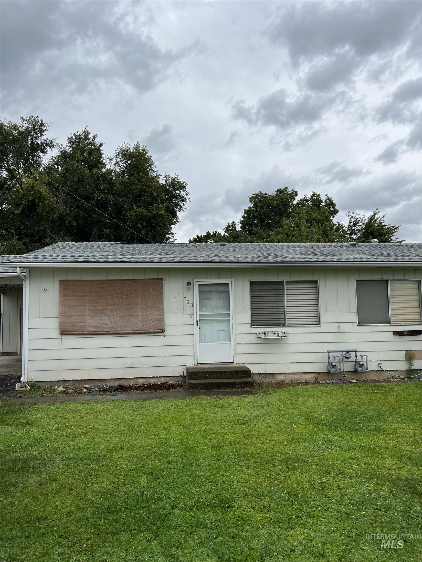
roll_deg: +0.2
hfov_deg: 53.1
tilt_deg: +4.7
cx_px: 211
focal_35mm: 26
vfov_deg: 67.3
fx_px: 423
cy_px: 281
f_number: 1.5
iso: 50
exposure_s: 1/2123
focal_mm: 5.7
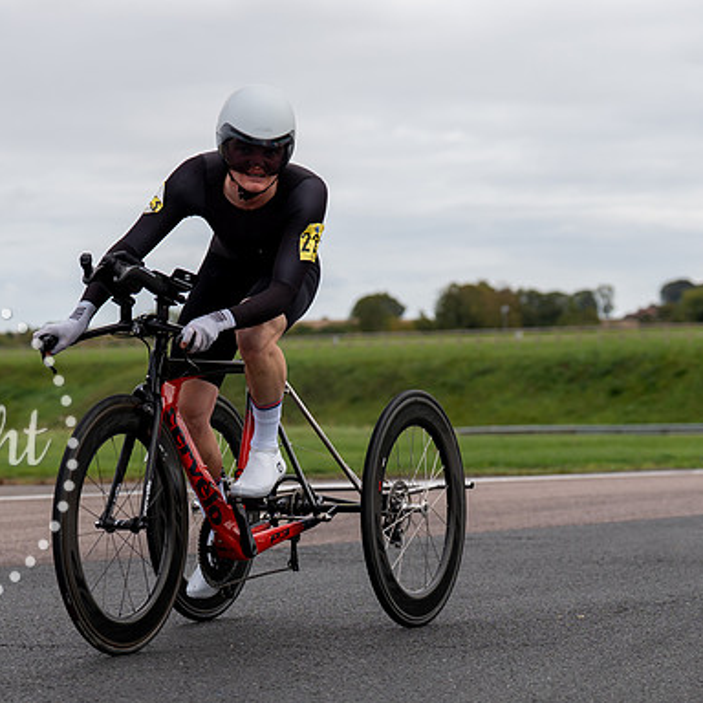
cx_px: 201
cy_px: 369
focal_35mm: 127
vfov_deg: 13.7
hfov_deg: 13.7
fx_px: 2918
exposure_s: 1/1000
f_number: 3.5
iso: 125
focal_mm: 70
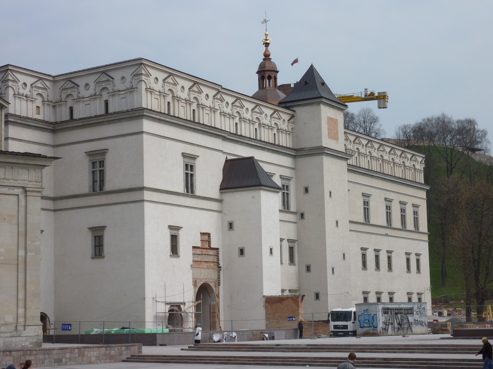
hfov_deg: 27.0
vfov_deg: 20.4
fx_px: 1025
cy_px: 184
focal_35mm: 72
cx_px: 246
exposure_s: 1/500
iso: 80
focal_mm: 11.9
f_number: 5.6
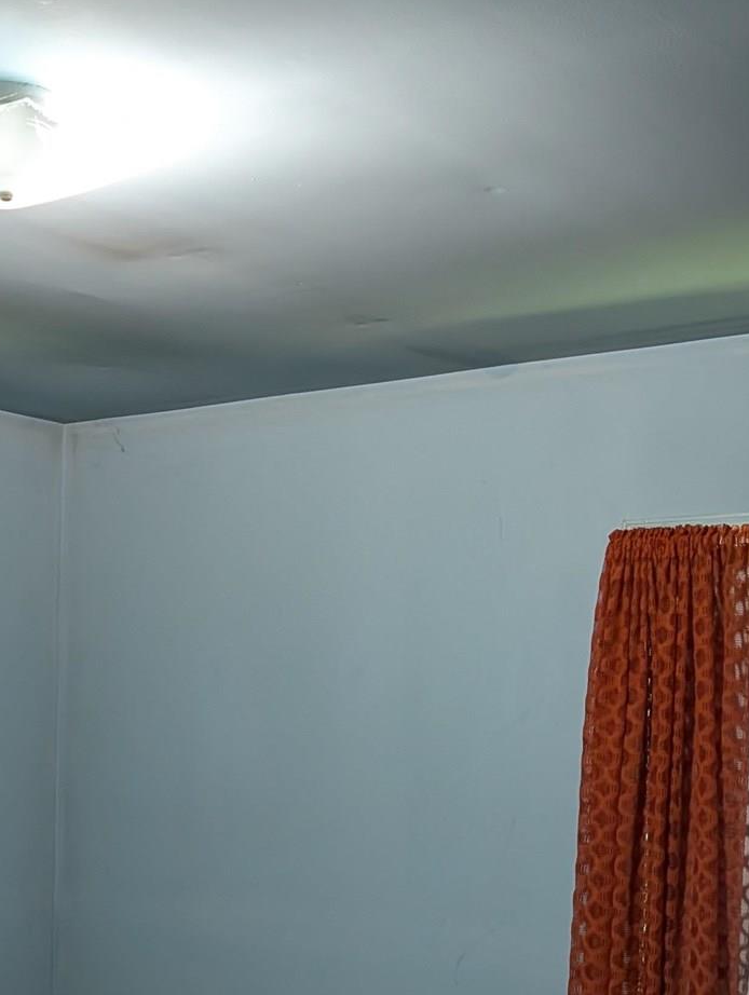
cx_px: 38
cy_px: 737
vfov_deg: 31.6
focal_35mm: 60
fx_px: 1727
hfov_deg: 23.6
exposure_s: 1/88.4
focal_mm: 6.9
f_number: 1.68
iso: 366
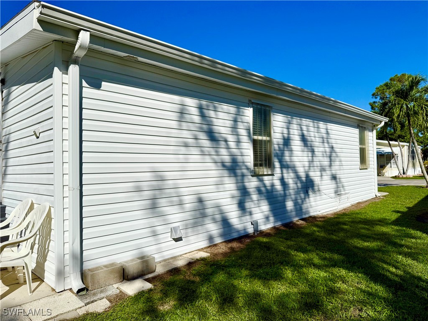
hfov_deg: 71.6
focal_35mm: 24
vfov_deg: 56.8
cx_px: 214
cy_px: 160
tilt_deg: +1.8
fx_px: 297
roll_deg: +1.5
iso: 64
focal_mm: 6.76
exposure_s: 1/14286
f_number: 1.78
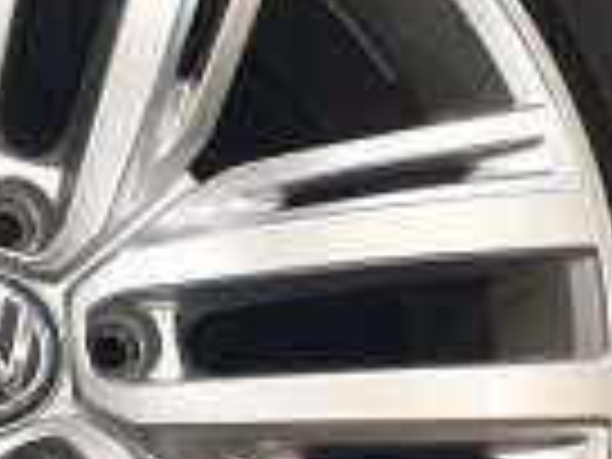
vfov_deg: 12.7
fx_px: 2033
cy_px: 454
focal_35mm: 115
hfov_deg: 17.0
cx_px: 166
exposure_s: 1/33
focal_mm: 4.3
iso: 320
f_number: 2.4
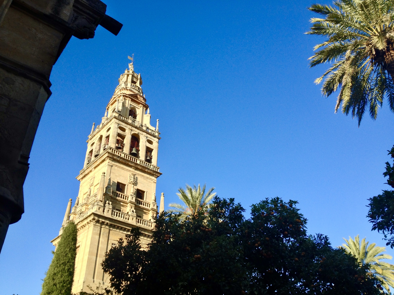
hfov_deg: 52.6
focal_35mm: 35
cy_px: 148
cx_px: 197
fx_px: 398
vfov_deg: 40.7
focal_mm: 4.28
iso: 50
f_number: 2.4
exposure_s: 1/736
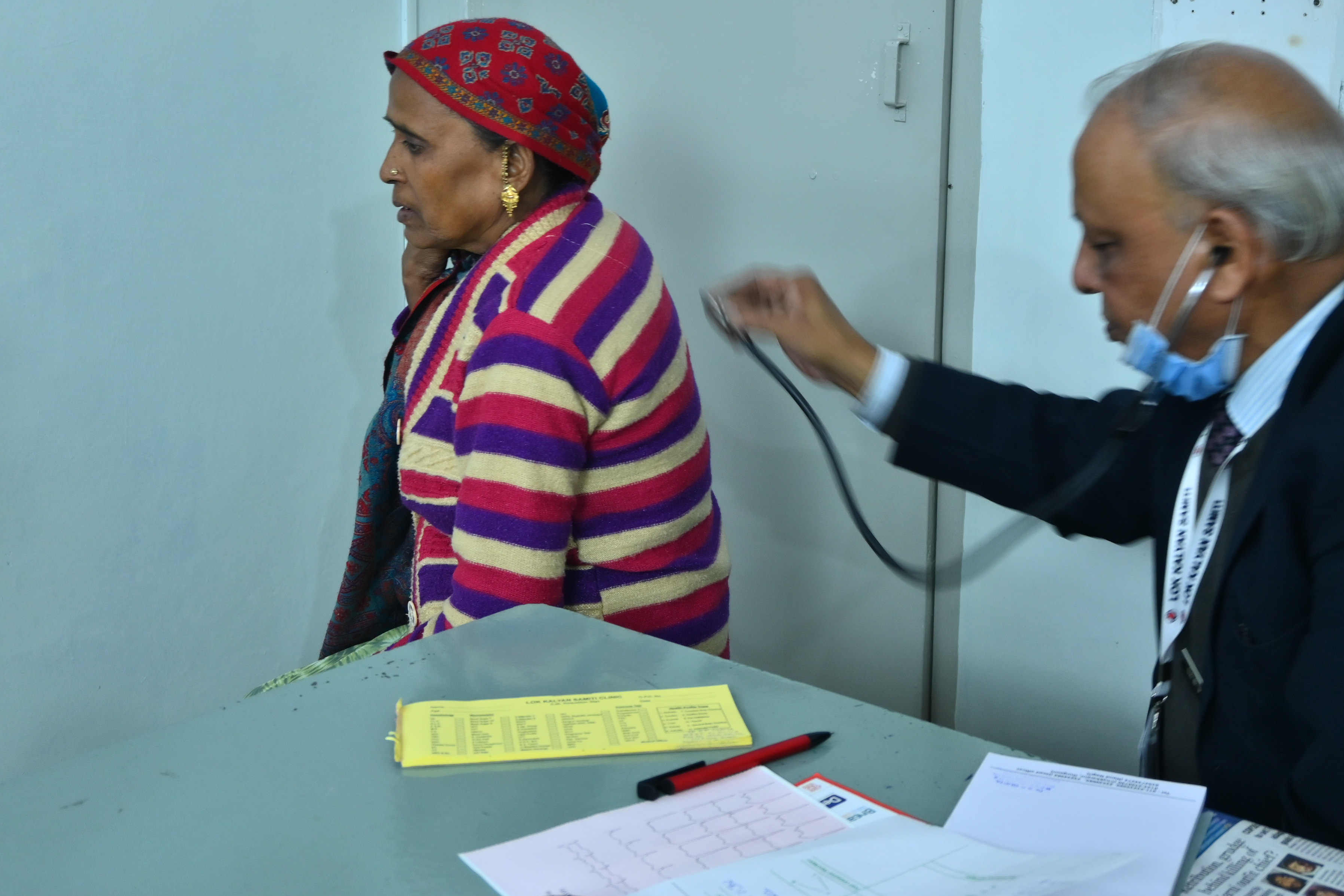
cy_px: 284
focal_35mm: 49
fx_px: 1821
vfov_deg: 27.4
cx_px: 703
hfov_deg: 40.5
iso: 320
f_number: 4
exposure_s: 1/40
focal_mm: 21
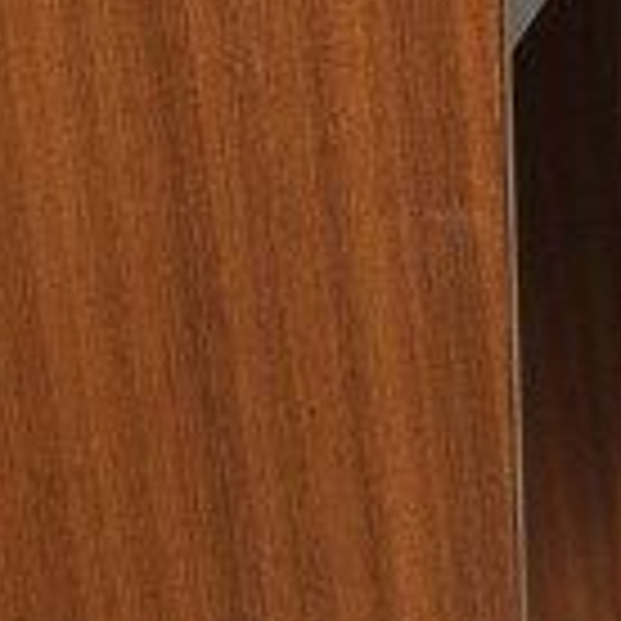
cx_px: -468
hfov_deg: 6.1
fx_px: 5703
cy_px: -270
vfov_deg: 6.2
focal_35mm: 281
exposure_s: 1/34
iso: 1000
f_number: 3.2
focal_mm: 24.3
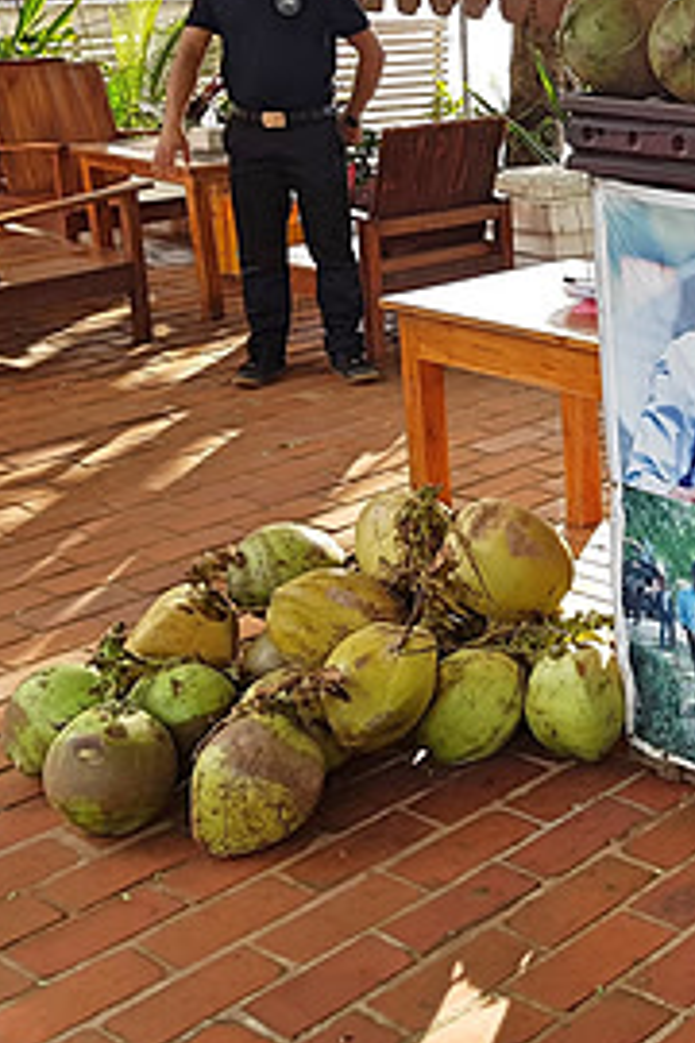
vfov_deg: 34.4
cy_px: 411
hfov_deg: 20.9
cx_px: 950
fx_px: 1679
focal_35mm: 58
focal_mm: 4.2
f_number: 1.7
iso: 40
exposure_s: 1/203
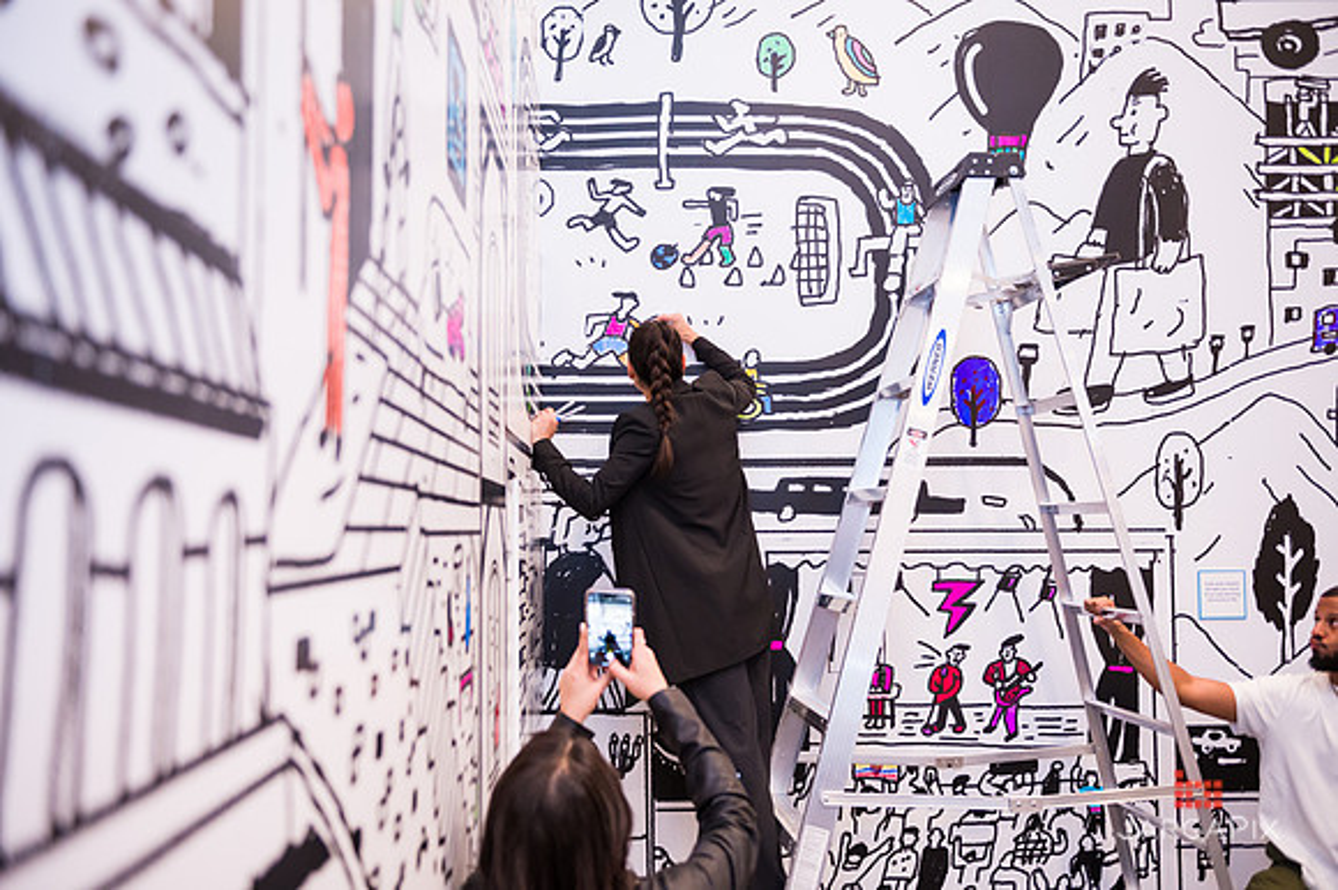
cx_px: 669
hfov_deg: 58.7
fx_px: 1189
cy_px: 445
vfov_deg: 41.1
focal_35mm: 32
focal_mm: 32
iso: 3200
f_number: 3.2
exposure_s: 1/200
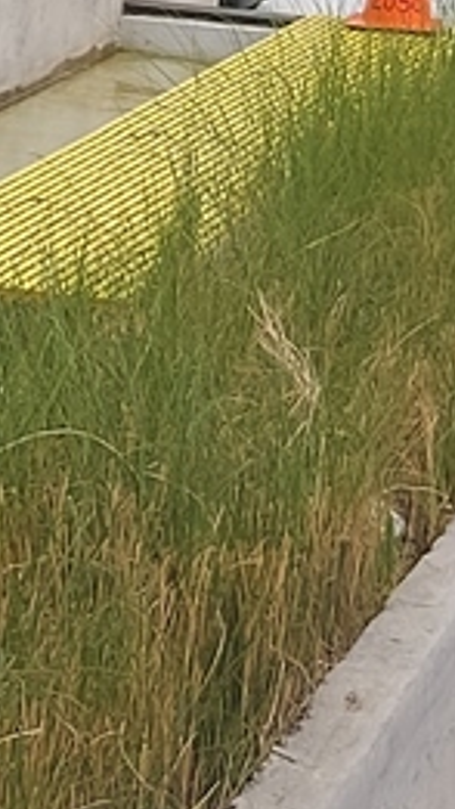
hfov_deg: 11.1
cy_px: 177
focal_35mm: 107
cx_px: -102
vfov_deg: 19.8
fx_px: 2293
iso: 50
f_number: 2
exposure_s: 1/556
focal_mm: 4.6
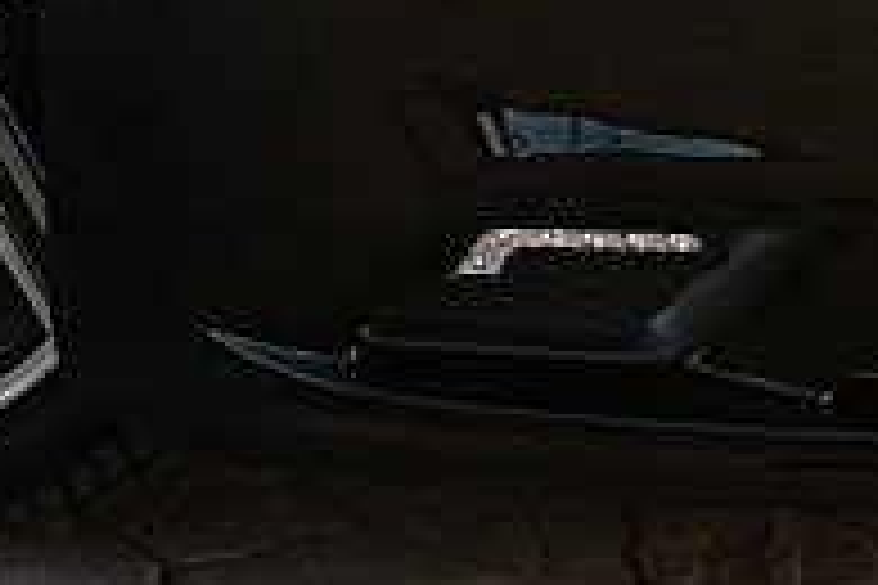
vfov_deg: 11.0
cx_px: 477
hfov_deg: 16.6
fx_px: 3000
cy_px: -54
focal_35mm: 123
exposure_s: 1/100
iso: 50
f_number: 2.8
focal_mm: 6.3
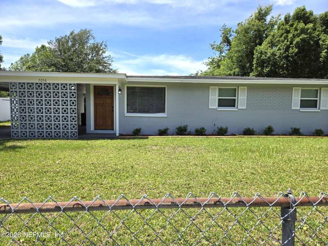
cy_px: 123
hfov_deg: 73.9
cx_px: 164
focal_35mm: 23
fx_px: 218
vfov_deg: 58.9
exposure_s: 1/1930
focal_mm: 5.4
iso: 25
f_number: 1.8
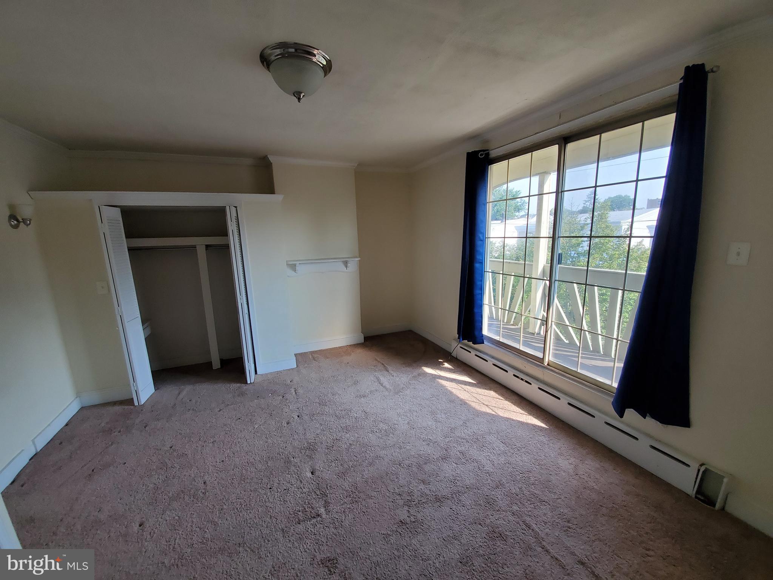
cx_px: 386
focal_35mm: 13
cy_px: 290
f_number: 2.2
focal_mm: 1.8
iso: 100
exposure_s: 1/115
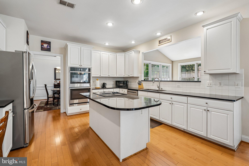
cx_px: 124
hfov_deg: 96.7
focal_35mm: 16
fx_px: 111
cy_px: 83
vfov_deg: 73.8
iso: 100
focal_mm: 16
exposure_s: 1
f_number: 8
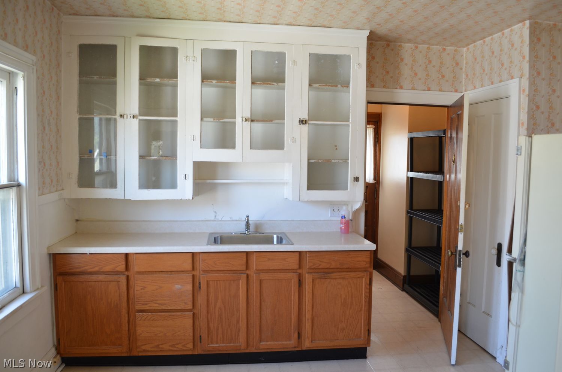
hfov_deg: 67.5
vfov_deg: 47.8
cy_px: 186
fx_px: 421
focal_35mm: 27
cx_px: 281
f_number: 4
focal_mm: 18
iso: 560
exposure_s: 1/60
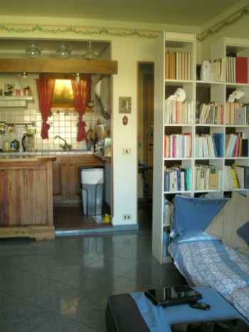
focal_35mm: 35
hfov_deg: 40.7
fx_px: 336
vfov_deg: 52.6
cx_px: 124
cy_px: 166
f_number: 2.8
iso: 50
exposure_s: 1/10.2
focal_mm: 5.7
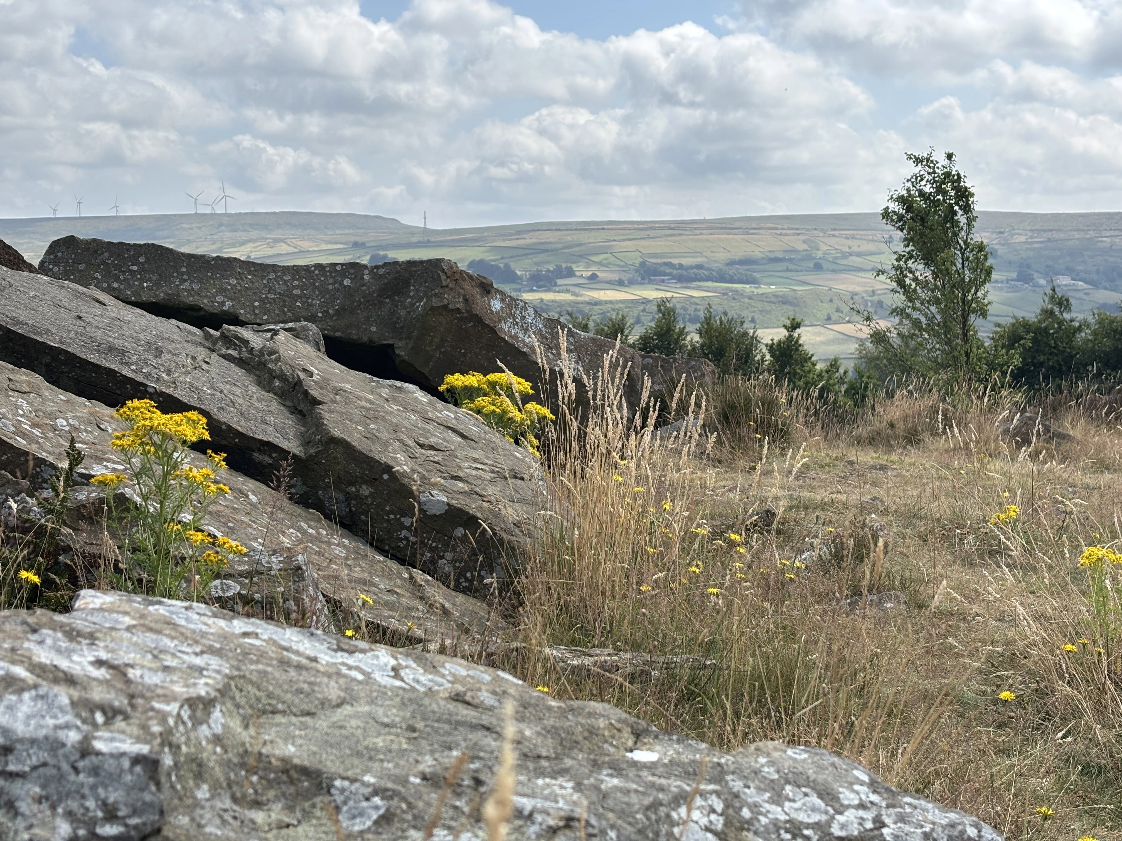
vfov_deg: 28.0
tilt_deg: -4.6
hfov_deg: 36.8
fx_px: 1685
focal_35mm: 52
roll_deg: -0.2
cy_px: 420
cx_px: 561
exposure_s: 1/2571
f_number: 1.6
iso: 40
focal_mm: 5.96
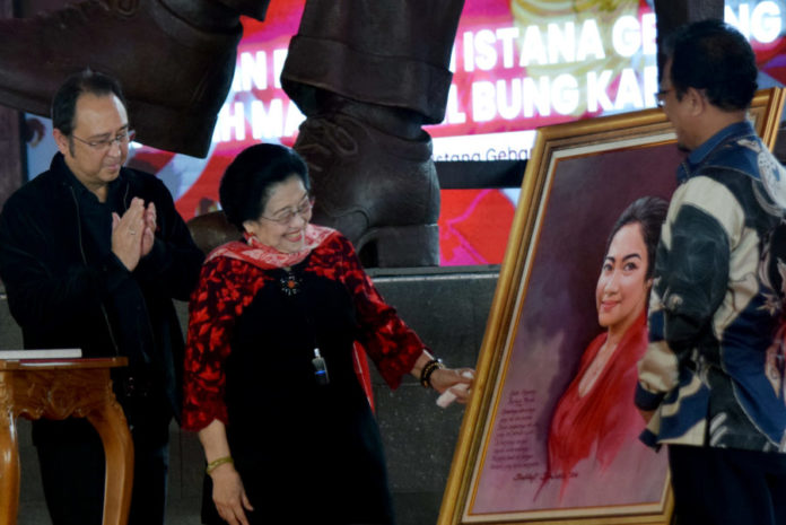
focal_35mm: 150
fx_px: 3277
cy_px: 262
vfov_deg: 9.2
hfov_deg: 13.7
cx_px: 393
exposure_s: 1/500
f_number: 4.8
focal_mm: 100
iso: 1600
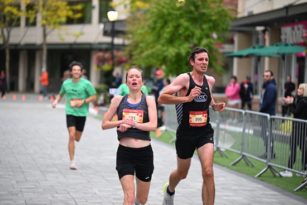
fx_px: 1109
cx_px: 154
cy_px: 102
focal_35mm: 130
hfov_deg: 15.8
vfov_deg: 10.6
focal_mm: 130
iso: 1600
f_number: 2.8
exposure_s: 1/1250
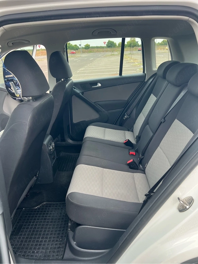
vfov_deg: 67.3
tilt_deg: -22.8
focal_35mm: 26
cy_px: 132
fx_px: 198
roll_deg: +2.4
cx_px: 99
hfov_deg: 53.1
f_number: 1.5
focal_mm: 5.7
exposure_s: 1/292
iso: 50
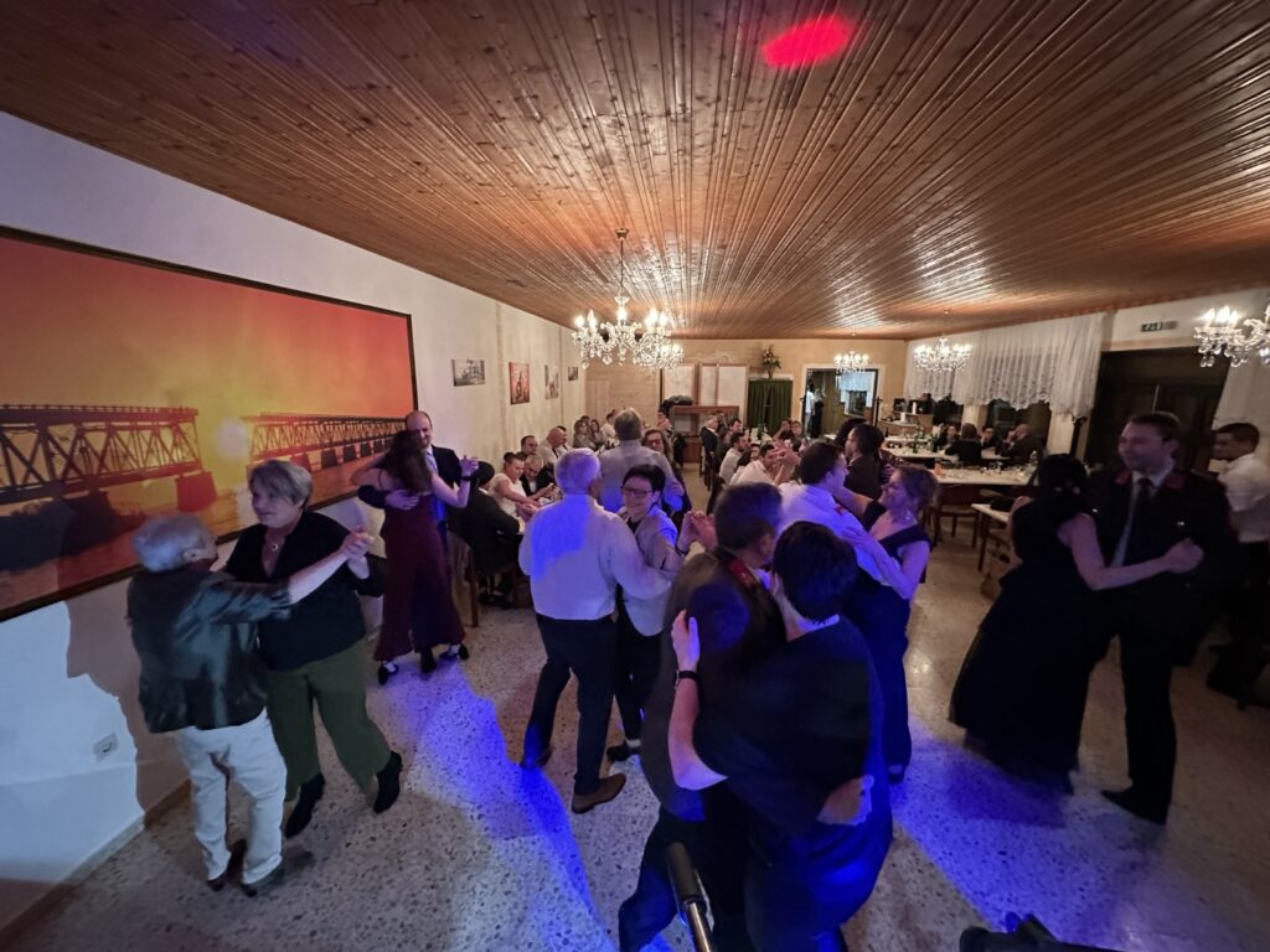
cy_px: 476
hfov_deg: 102.1
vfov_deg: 85.7
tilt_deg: -11.0
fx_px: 514
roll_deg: -0.4
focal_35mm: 14
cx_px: 635
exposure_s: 1/50
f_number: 2.2
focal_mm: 2.22
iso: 1000
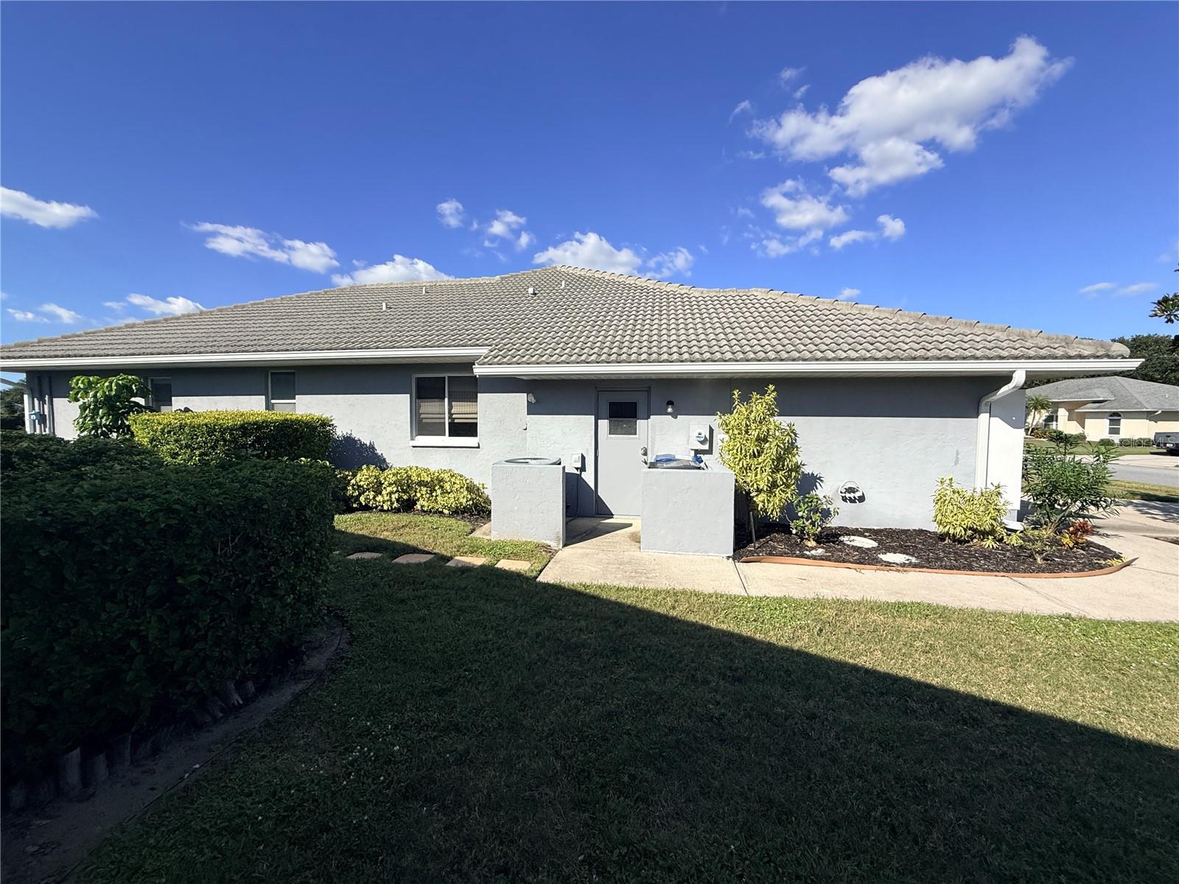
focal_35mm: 14
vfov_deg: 85.7
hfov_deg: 102.1
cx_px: 590
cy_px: 442
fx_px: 477
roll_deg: -0.5
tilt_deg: -2.3
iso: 50
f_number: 2.2
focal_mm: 2.22
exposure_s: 1/3125
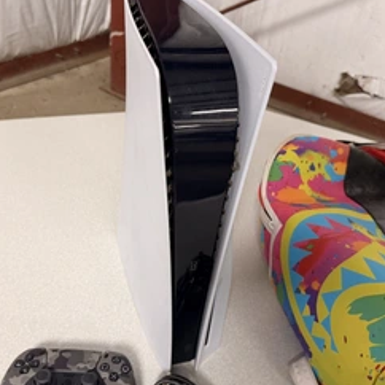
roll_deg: -7.7
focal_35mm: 35
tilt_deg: -33.4
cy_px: 207
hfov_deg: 47.1
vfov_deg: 47.2
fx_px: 440
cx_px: 172
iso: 320
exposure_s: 1/60
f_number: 1.78
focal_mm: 6.76
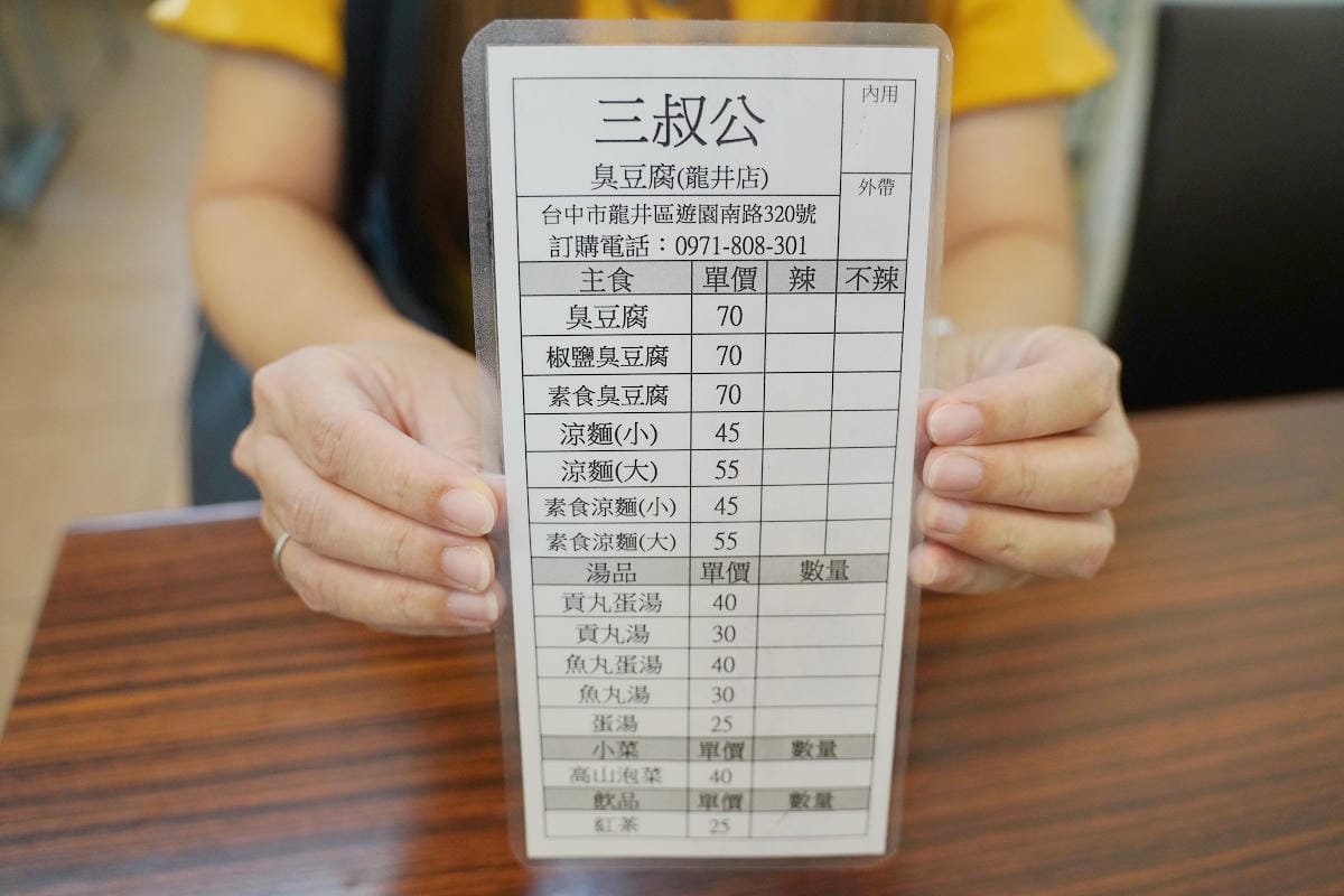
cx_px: 672
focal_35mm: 28
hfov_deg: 65.5
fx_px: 1045
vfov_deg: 46.4
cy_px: 448
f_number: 4
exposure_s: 1/60
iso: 1600
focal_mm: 28
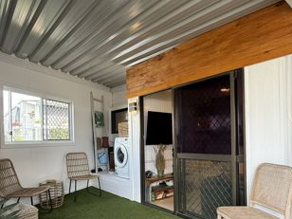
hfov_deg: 69.4
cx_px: 139
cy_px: 141
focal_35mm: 25
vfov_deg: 54.1
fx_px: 211
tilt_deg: +0.2
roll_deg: +0.3
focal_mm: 2.22
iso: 100
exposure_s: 1/100
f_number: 2.2
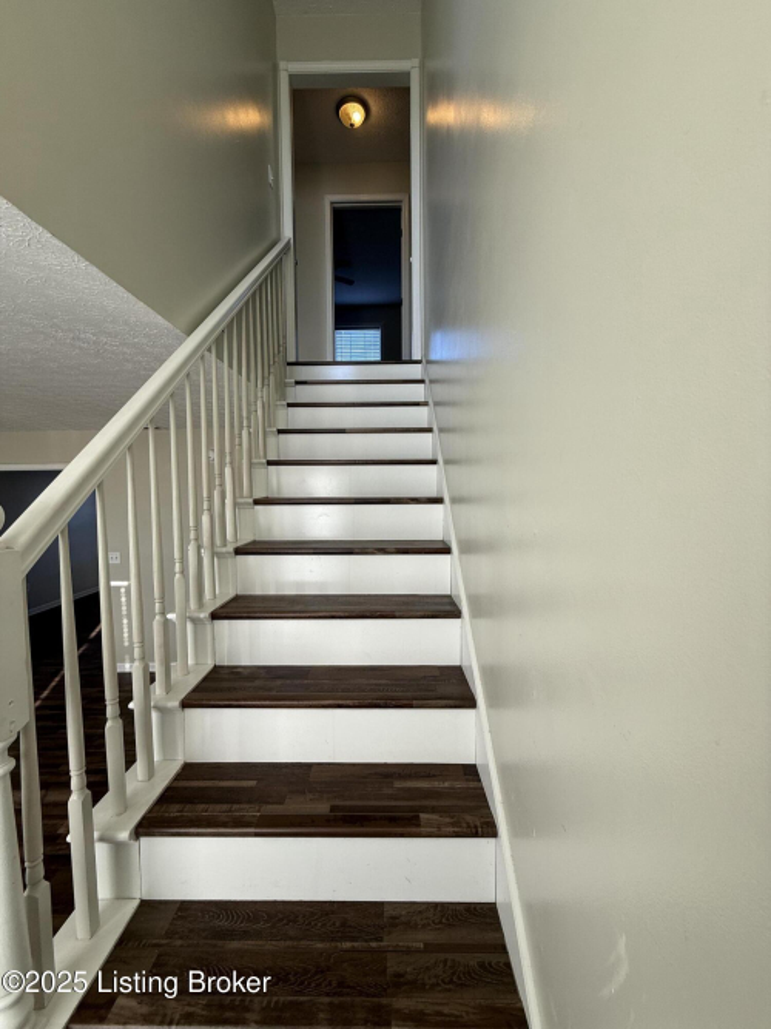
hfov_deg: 85.7
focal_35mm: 14
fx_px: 416
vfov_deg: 102.1
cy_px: 514
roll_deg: -1.4
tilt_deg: -5.2
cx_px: 386
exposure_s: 1/99
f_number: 2.2
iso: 50
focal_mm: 2.22
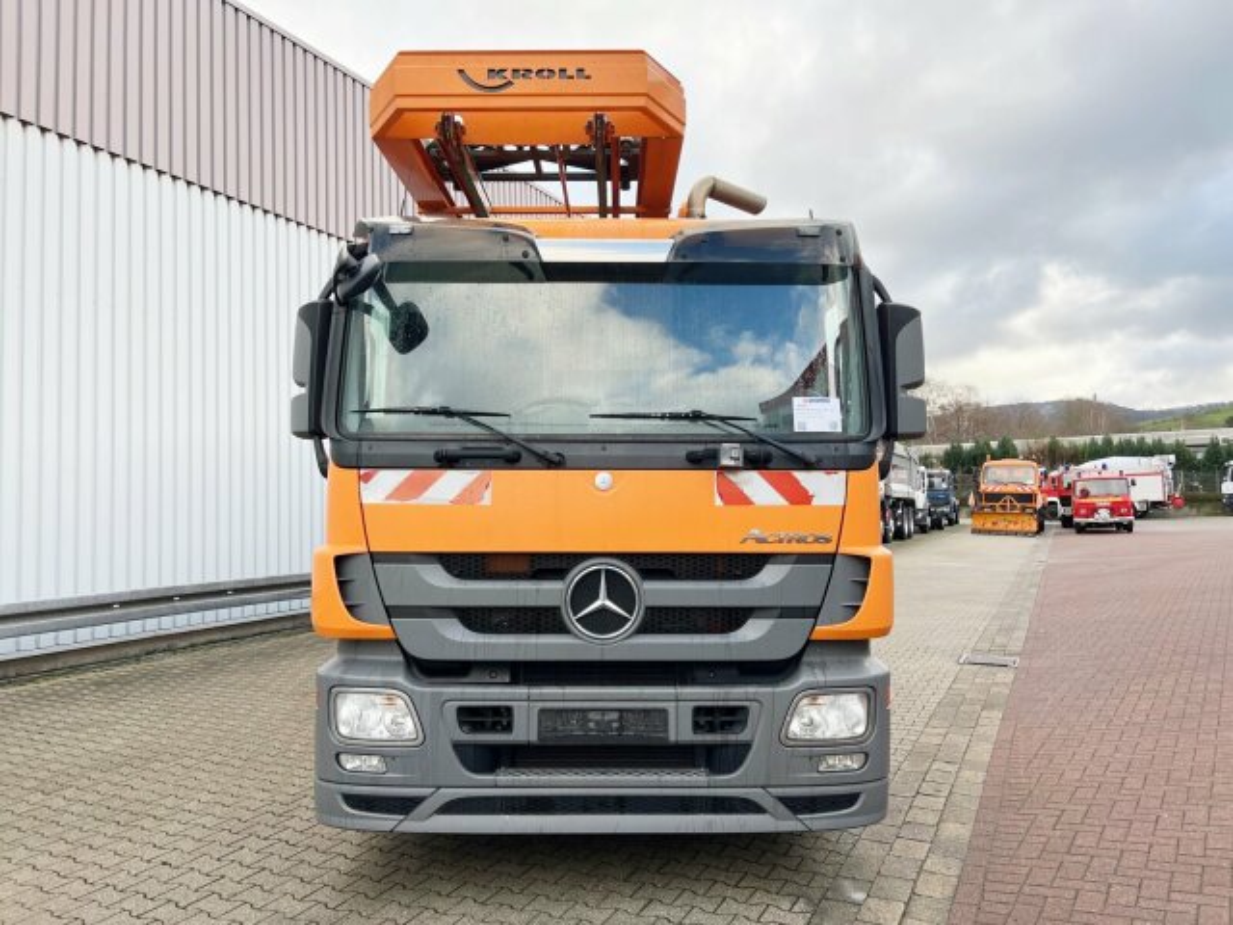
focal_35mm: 26
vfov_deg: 53.1
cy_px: 462
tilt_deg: +4.1
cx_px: 616
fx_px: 926
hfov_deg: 67.3
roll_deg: +0.8
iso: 50
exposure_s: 1/581
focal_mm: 5.7
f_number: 1.5
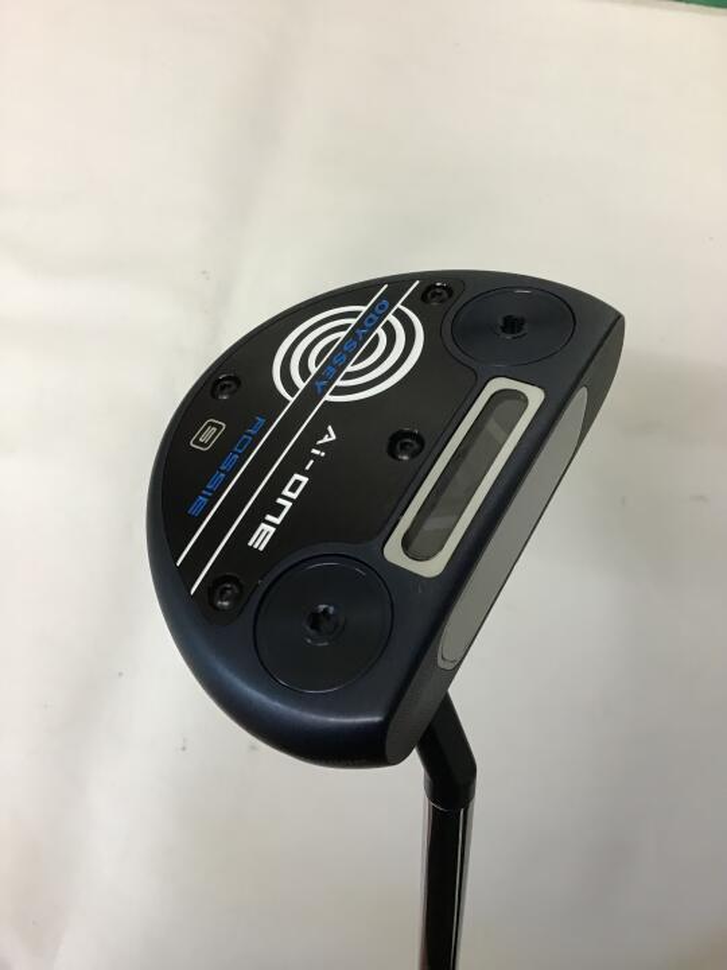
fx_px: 868
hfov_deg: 45.4
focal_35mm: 31
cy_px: 485
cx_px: 364
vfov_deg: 58.4
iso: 125
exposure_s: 1/33
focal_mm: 3.3
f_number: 2.4
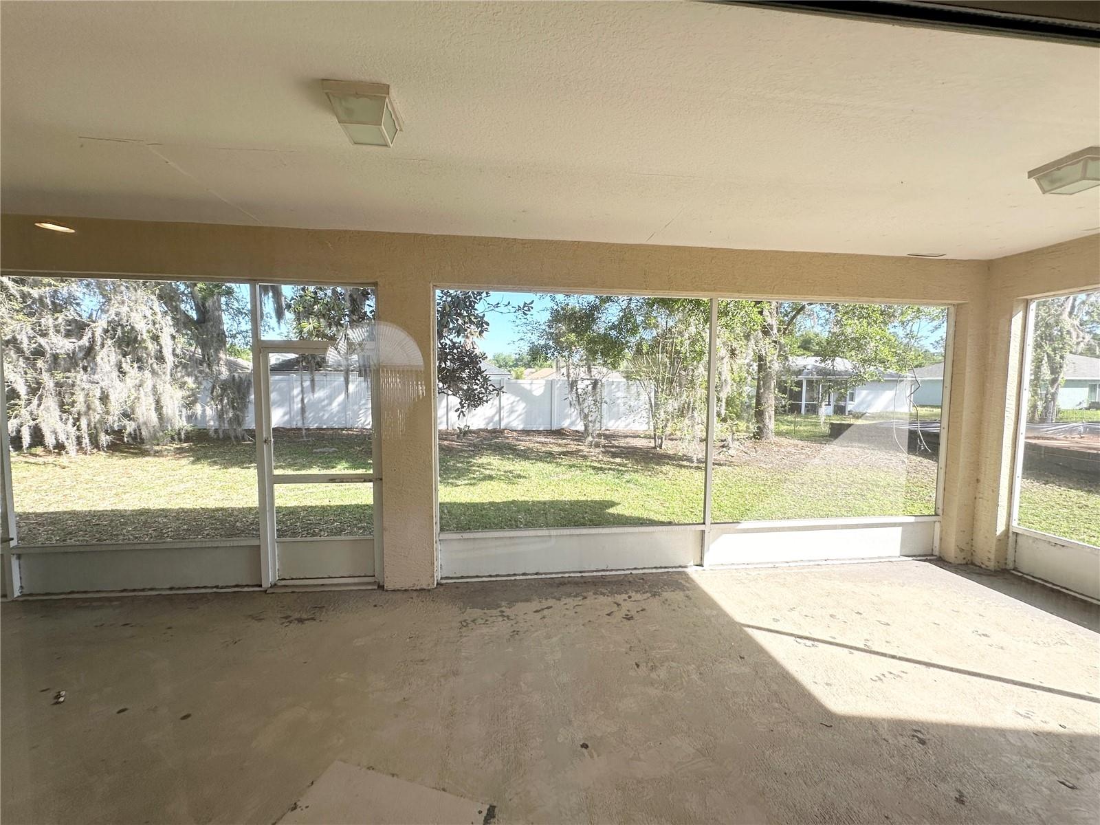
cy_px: 412
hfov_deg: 102.1
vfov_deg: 85.7
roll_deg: -0.6
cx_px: 550
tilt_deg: -4.3
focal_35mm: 14
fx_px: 445
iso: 40
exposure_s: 1/277
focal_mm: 2.22
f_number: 2.2
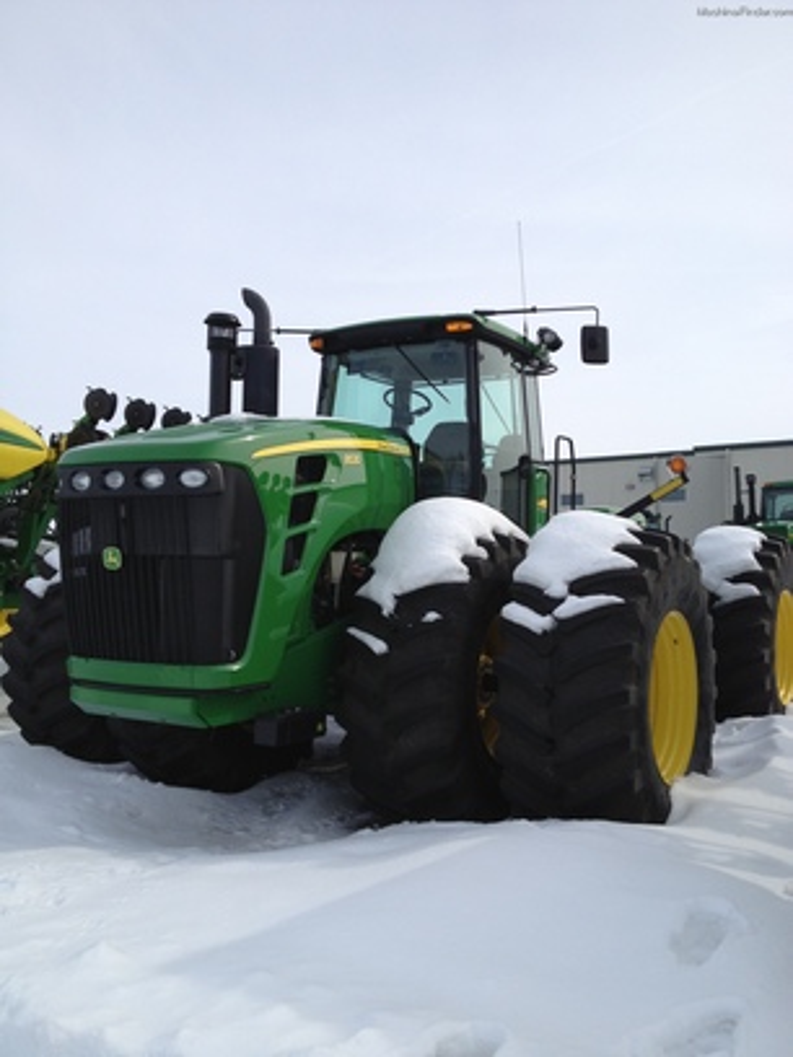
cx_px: 396
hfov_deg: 40.7
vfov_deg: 52.6
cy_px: 528
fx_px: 1069
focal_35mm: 35
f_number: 2.4
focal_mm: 4.28
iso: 50
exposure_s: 1/2907
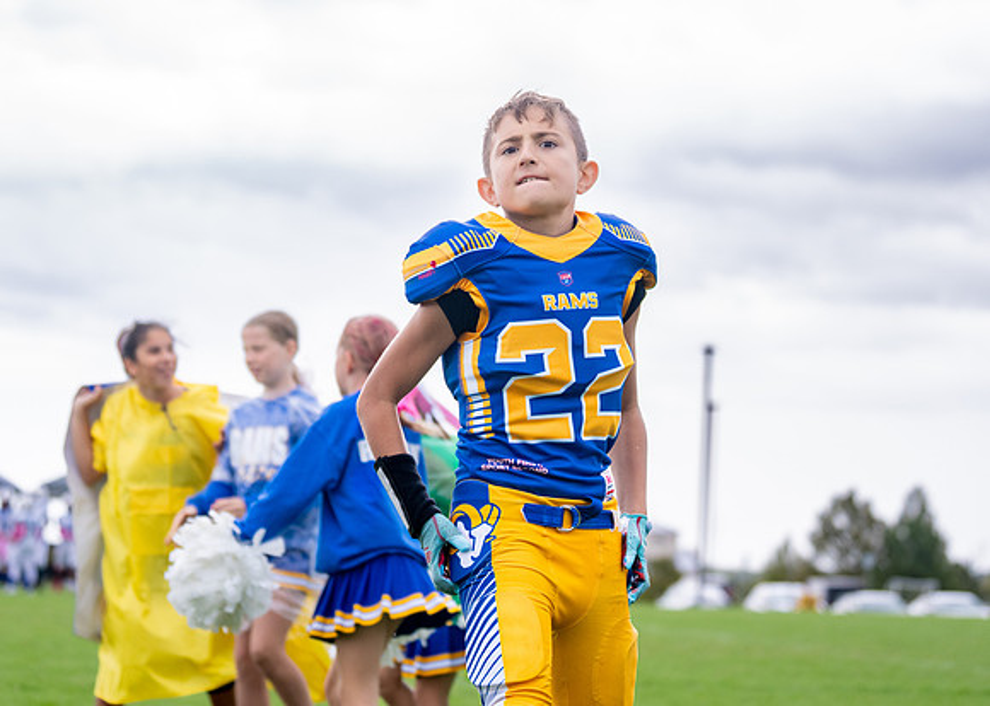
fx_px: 2861
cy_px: 230
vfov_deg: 14.1
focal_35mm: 102
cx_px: 466
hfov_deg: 19.6
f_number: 2.8
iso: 500
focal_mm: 70
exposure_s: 1/1250
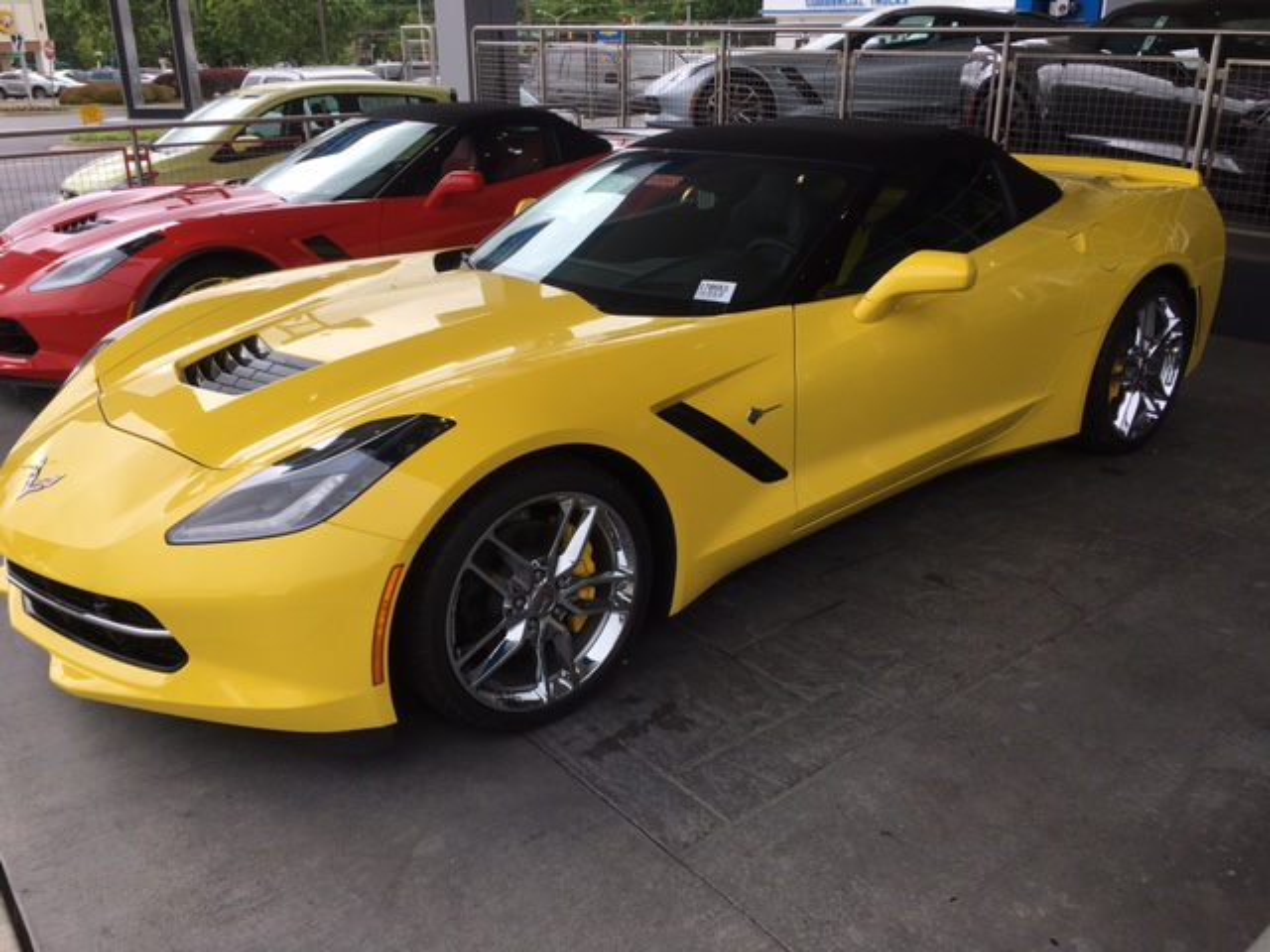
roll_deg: +0.3
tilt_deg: -20.7
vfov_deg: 48.2
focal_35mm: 29
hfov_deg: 61.7
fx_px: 1064
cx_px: 635
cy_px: 476
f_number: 2.2
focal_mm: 4.15
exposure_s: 1/506
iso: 25
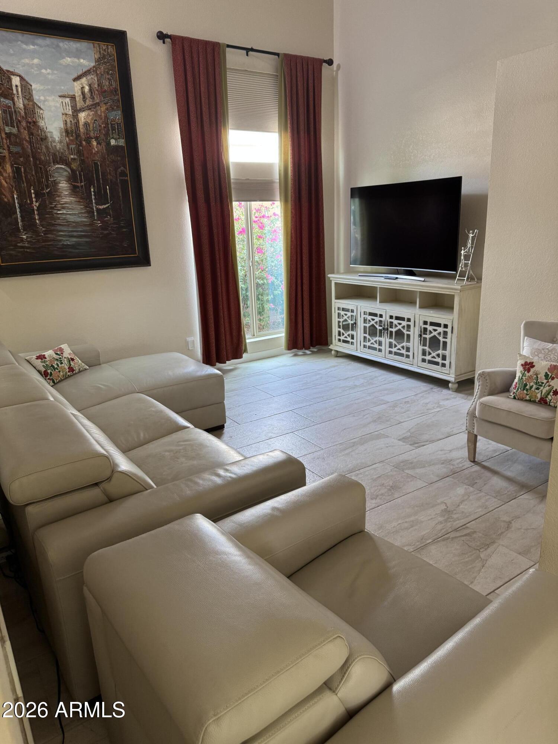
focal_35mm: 24
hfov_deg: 56.8
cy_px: 372
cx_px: 279
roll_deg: +2.7
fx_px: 516
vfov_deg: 71.6
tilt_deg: -15.9
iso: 200
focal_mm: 6.76
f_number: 1.78
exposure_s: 1/66
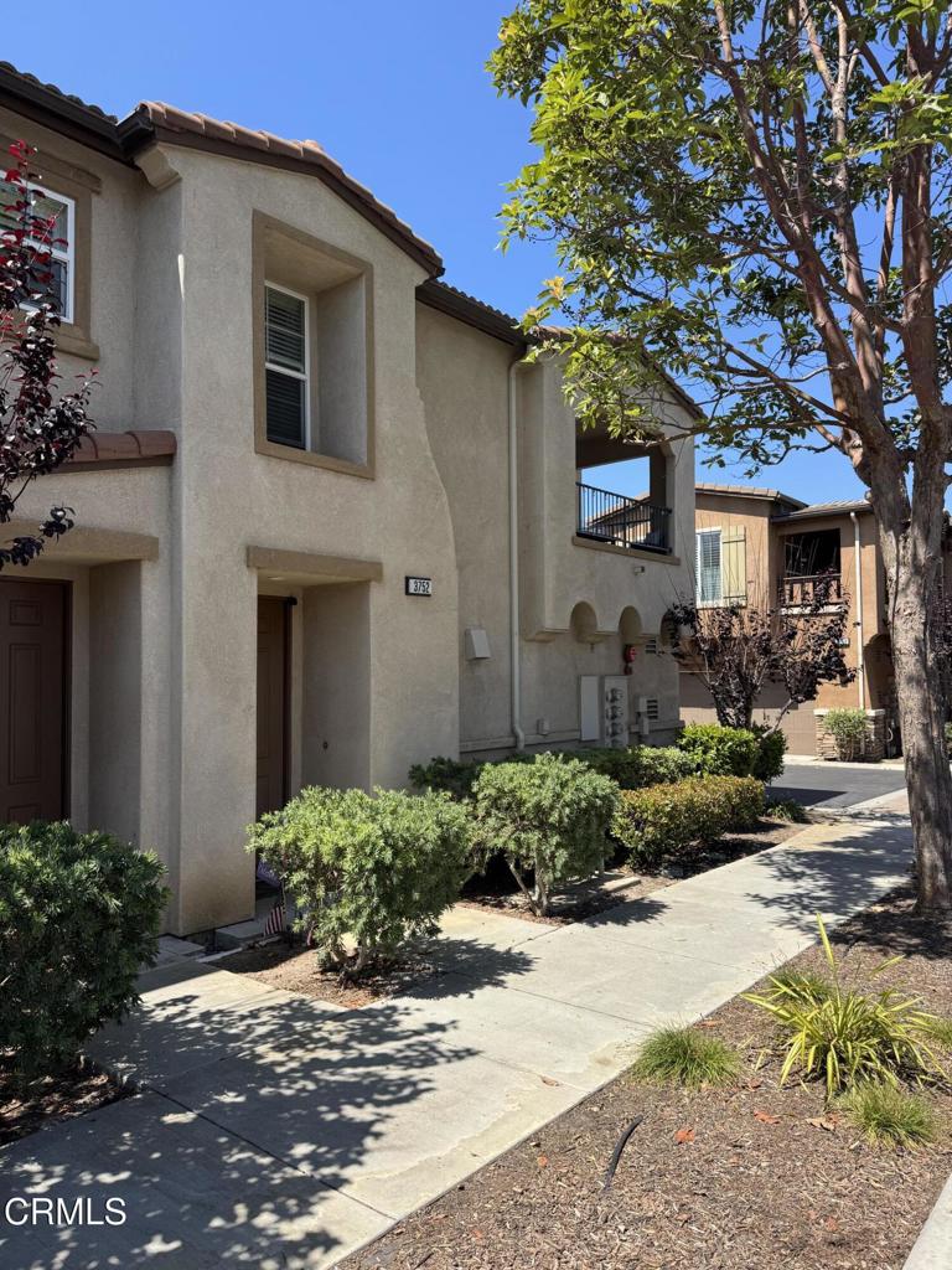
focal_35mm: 24
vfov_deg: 71.6
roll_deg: +0.3
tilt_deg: +1.1
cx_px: 476
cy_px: 635
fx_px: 880
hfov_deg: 56.8
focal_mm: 6.76
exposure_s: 1/2252
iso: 80
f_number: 1.78
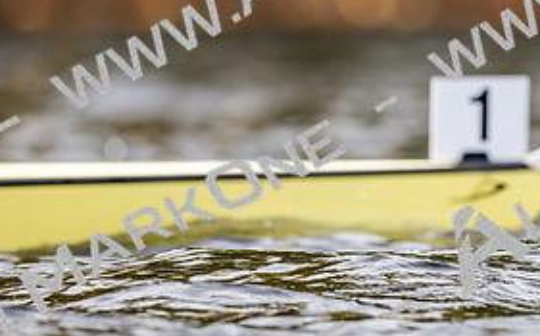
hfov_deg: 1.7
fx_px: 18598
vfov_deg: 1.0
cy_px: 114
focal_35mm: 1265
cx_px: 288
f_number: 4
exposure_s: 1/2500
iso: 560
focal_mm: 600
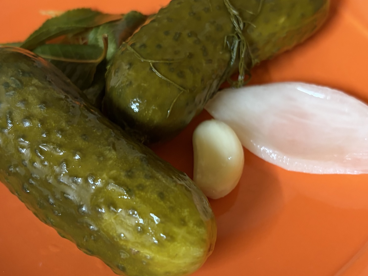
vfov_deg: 29.1
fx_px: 532
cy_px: 143
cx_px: 183
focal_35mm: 50
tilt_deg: -52.9
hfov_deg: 38.2
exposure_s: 1/50
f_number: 1.6
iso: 320
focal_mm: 5.96
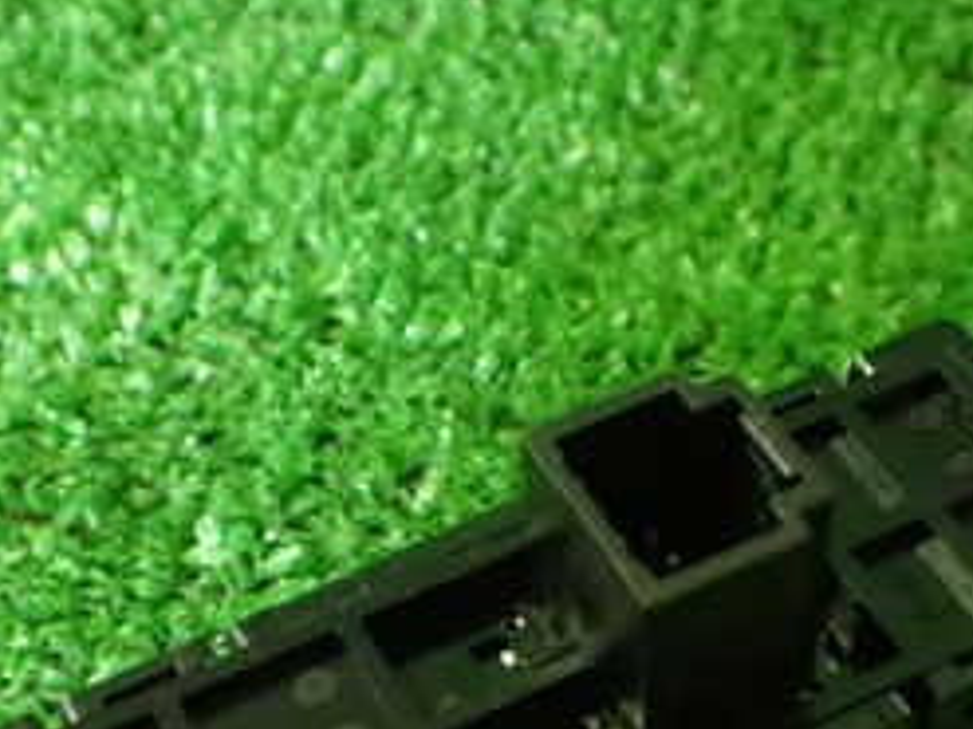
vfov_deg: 19.5
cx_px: 516
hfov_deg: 26.7
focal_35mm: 73
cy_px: 745
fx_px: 2051
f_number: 2.3
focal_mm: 5.4
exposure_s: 1/30
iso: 1250
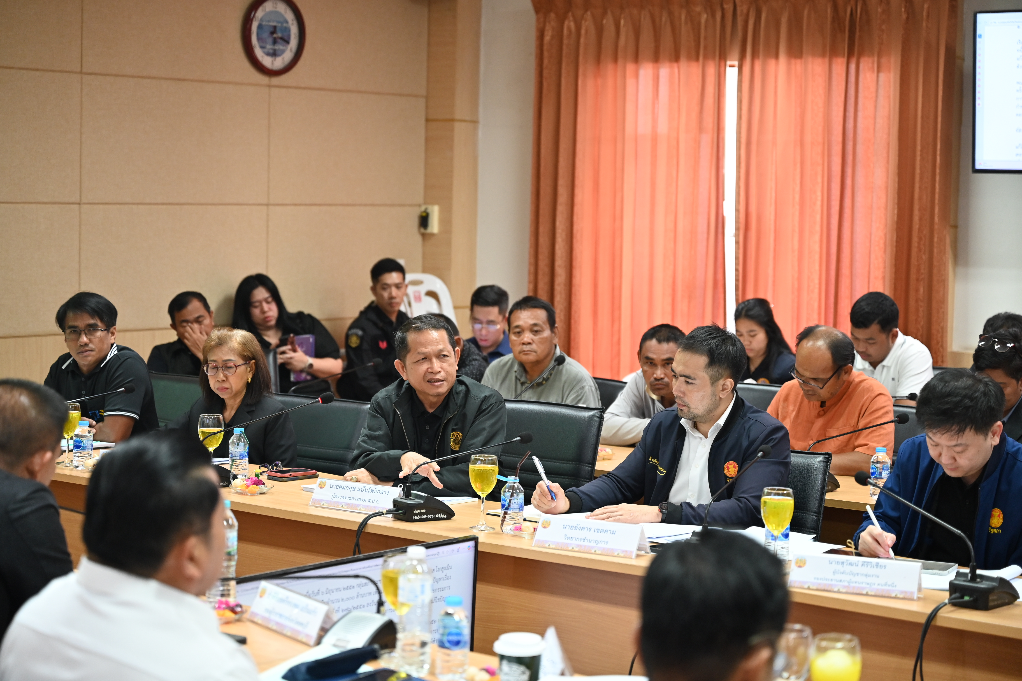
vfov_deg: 19.4
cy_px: 340
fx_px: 1987
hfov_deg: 28.9
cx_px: 511
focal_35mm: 70
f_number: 2.8
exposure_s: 1/125
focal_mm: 70
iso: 1600
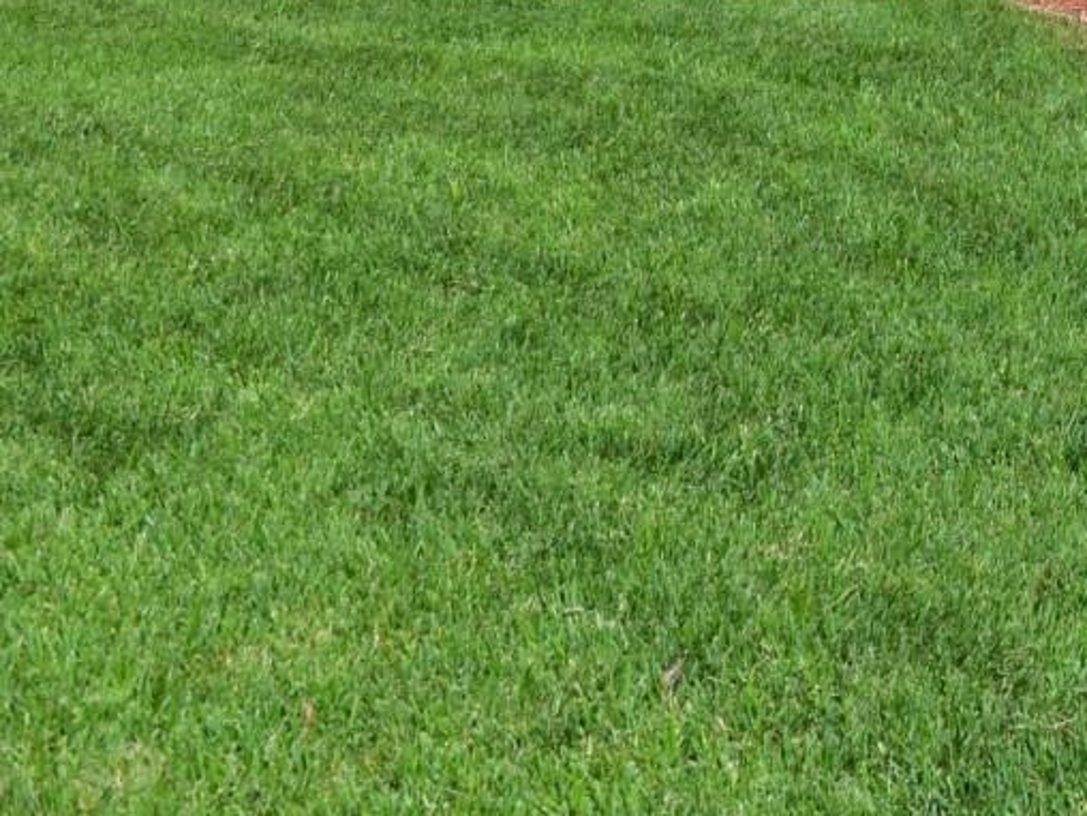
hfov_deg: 21.1
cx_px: 1951
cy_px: -581
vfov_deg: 19.0
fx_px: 1947
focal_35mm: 62
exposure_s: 1/250
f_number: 8
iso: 100
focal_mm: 16
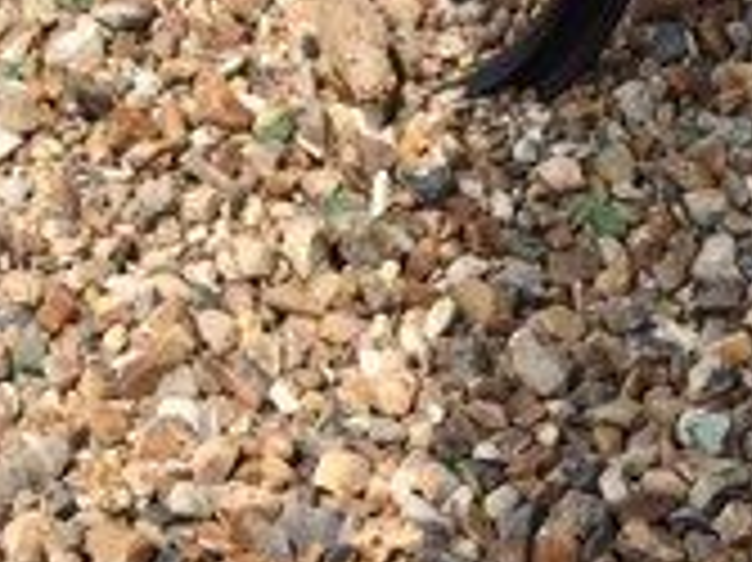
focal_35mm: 111
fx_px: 2410
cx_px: 743
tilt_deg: -48.6
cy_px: 904
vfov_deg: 12.5
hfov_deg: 17.4
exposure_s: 1/1282
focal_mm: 4.15
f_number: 2.2
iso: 25
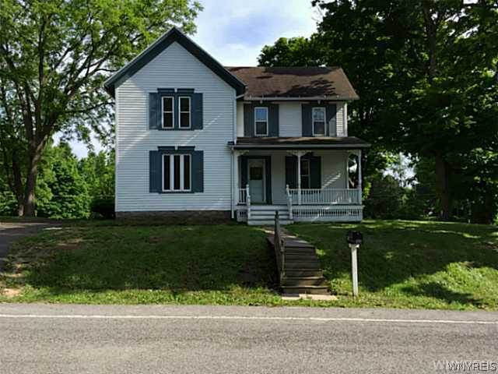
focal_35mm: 29
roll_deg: +0.1
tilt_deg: +1.8
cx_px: 249
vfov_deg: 48.2
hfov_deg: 61.7
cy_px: 187
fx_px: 417
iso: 32
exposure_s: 1/1041
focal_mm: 4.15
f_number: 2.2
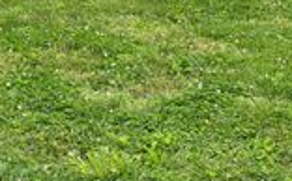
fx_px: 866
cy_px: -130
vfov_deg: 11.2
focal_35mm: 109
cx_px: 6
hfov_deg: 18.7
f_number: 1.78
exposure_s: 1/3058
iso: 100
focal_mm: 6.76
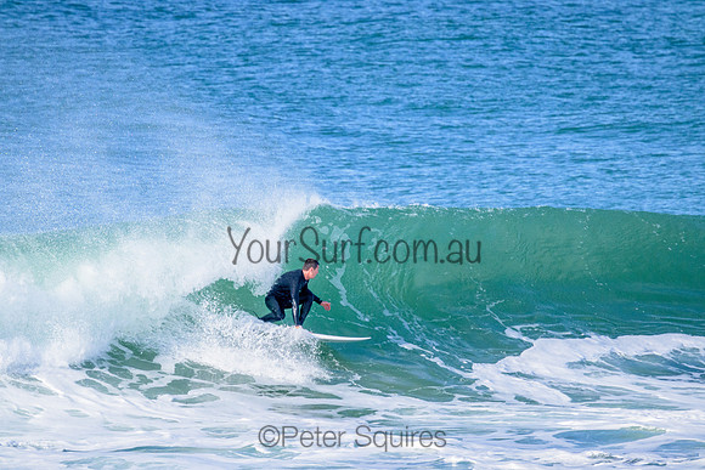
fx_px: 15670
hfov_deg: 2.6
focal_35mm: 800
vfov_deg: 1.7
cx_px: 352
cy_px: 235
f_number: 11
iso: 2000
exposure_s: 1/2000
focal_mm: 800
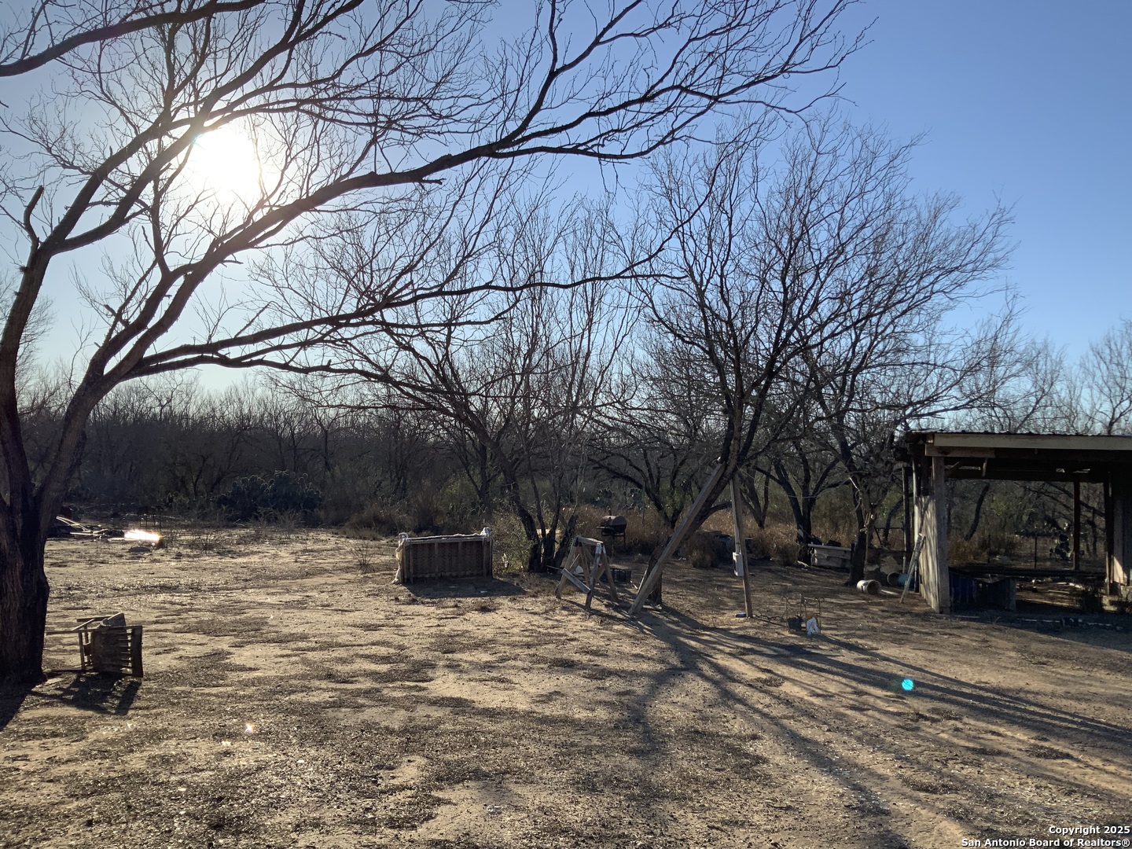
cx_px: 566
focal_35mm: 29
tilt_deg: -1.1
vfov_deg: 48.2
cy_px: 424
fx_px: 948
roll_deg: +2.7
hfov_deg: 61.7
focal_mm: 3
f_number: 1.8
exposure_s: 1/2141
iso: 16
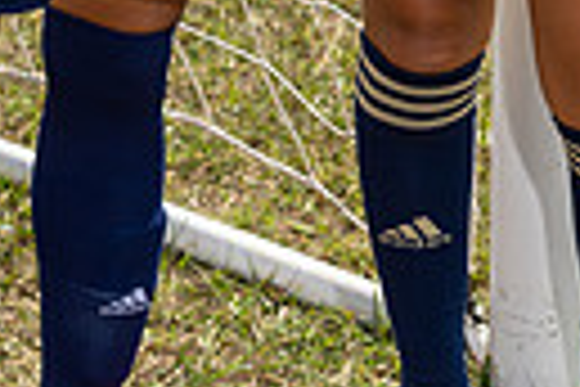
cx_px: 279
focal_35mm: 192
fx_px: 3093
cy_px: -616
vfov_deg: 6.7
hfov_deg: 10.7
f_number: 5
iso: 50
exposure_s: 1/250
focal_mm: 55
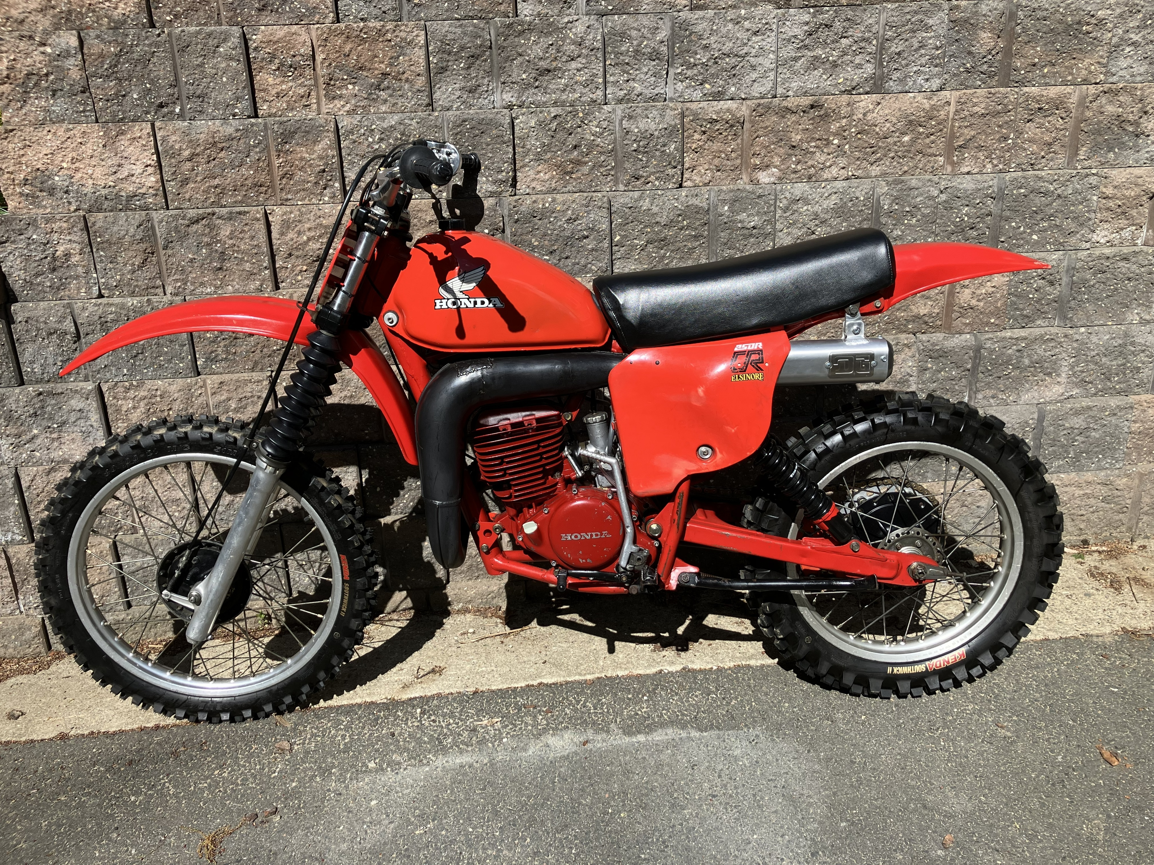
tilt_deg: -20.2
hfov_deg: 63.4
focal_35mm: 28
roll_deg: +2.5
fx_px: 933
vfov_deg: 49.7
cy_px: 432
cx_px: 577
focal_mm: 3.99
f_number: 1.8
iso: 32
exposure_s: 1/1517
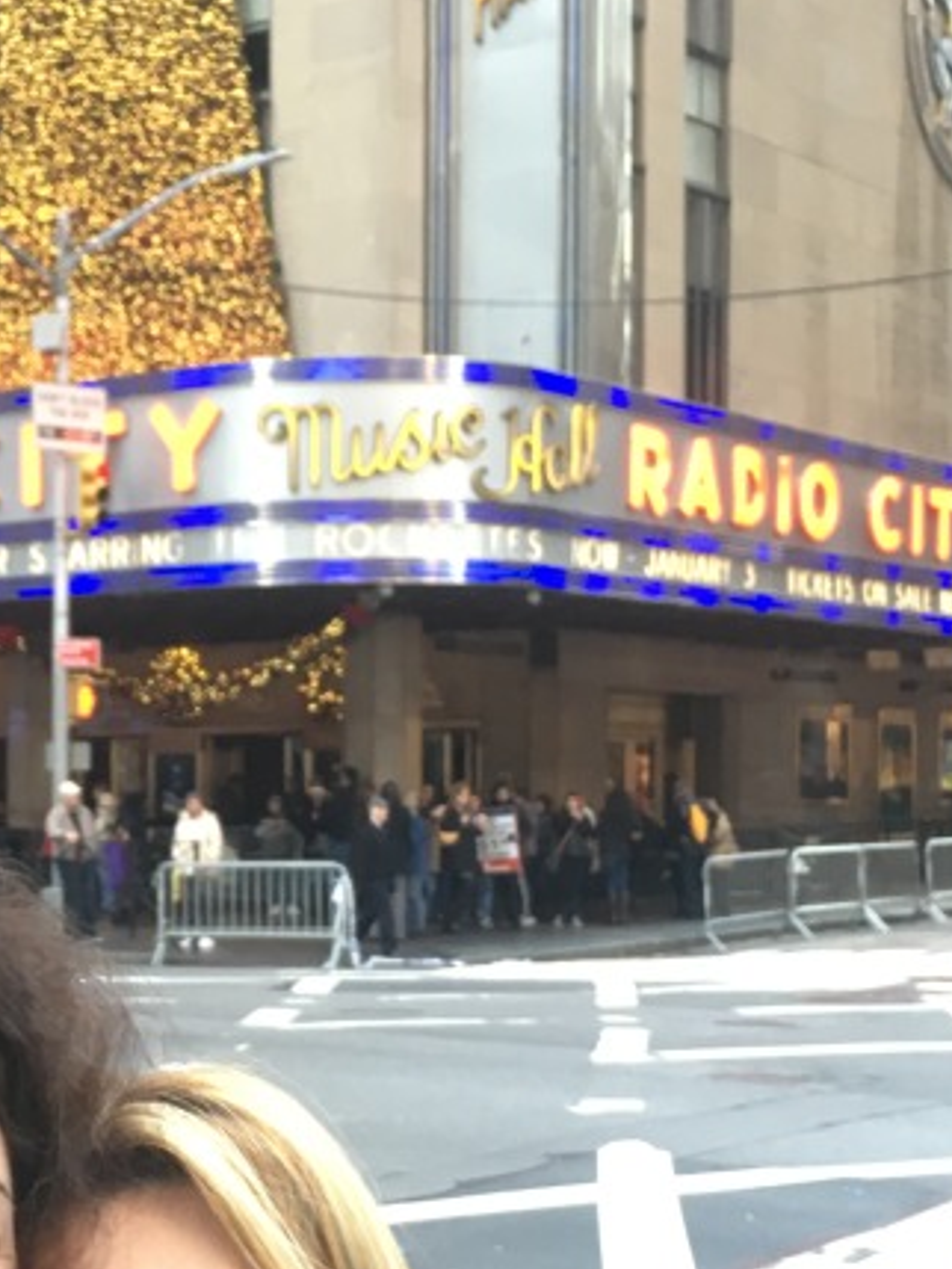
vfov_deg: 26.9
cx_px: 139
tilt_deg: +0.5
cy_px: 858
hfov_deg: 20.1
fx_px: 2639
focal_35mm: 72
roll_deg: +1.5
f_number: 2.2
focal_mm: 4.15
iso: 64
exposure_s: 1/30
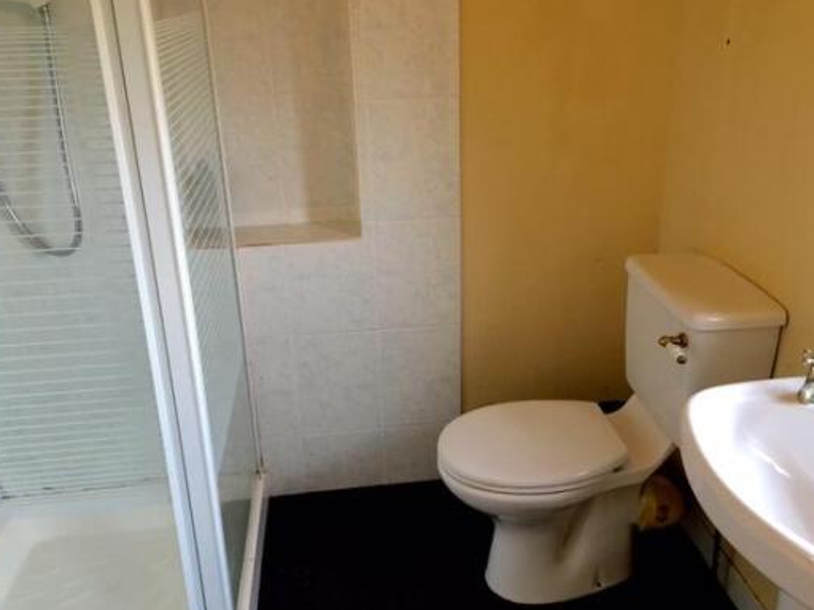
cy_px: 288
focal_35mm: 33
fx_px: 776
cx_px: 443
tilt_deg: -21.6
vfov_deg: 42.9
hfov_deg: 55.3
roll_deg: +0.6
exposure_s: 1/33
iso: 125
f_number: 2.2
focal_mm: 4.15
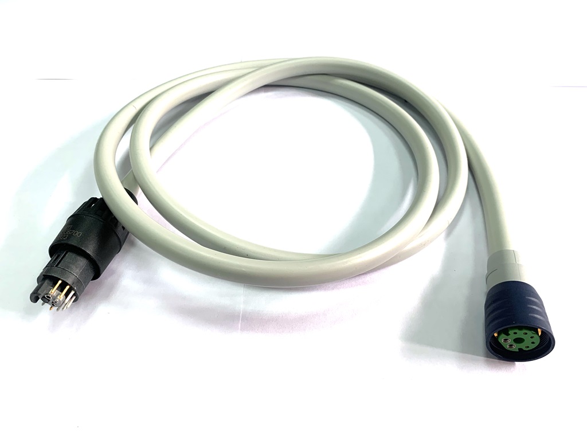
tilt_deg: -47.8
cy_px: 220
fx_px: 441
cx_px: 294
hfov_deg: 67.3
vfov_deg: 53.1
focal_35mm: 26
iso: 50
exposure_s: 1/100
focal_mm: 4.25
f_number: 1.8
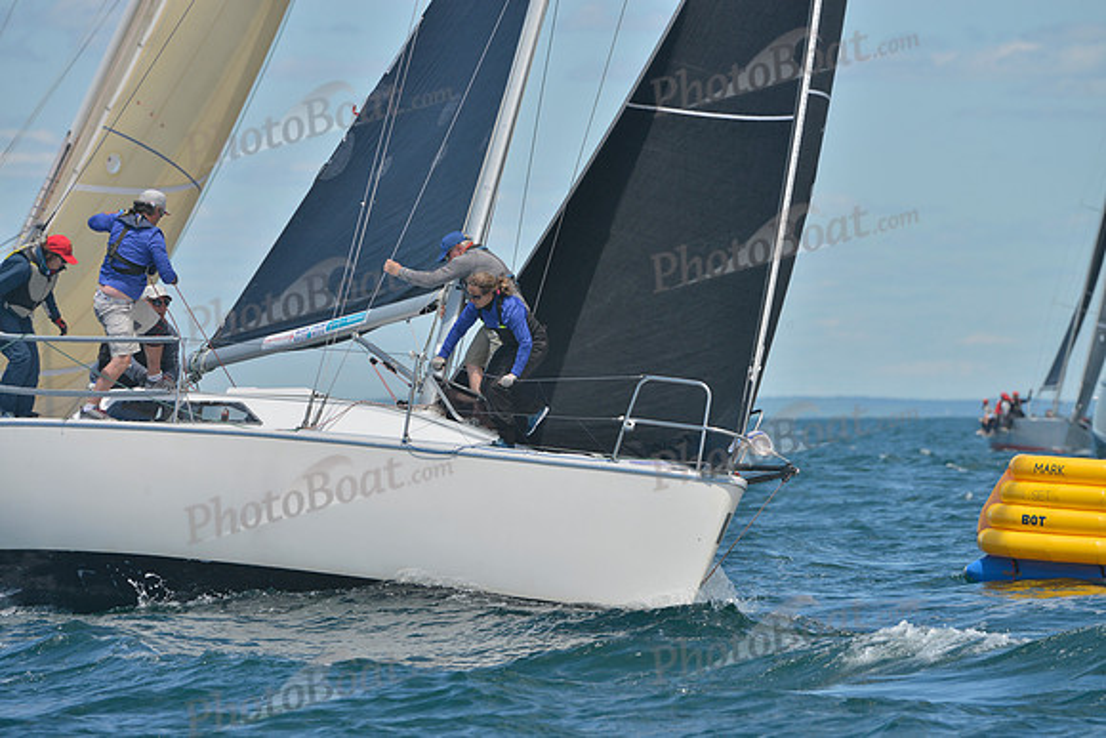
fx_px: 7375
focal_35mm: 240
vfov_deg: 5.7
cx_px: 553
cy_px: 369
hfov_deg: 8.6
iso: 280
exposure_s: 1/800
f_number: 9
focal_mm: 240
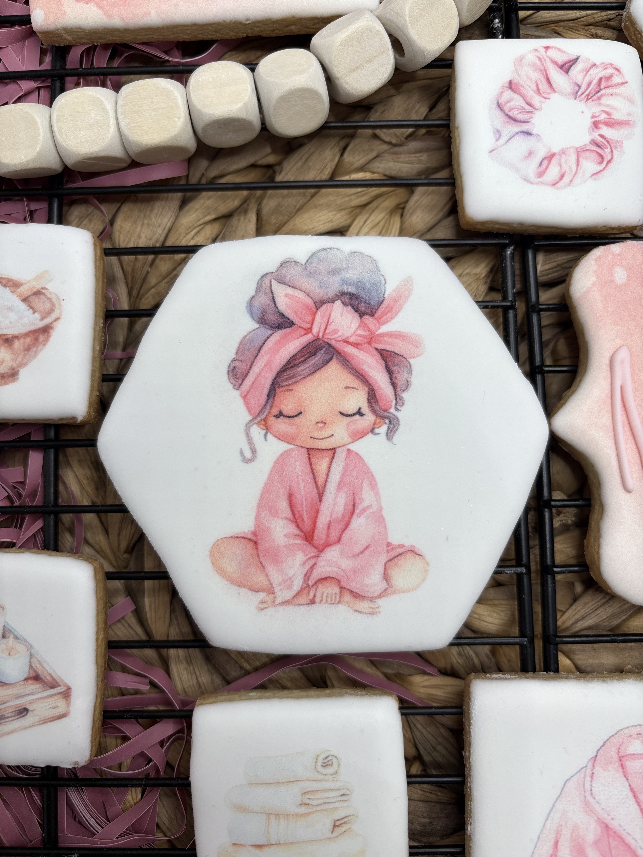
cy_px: 428
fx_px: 644
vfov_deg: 67.3
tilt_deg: -85.3
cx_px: 322
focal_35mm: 26
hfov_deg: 53.1
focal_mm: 5.96
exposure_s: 1/293
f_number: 1.6
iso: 40
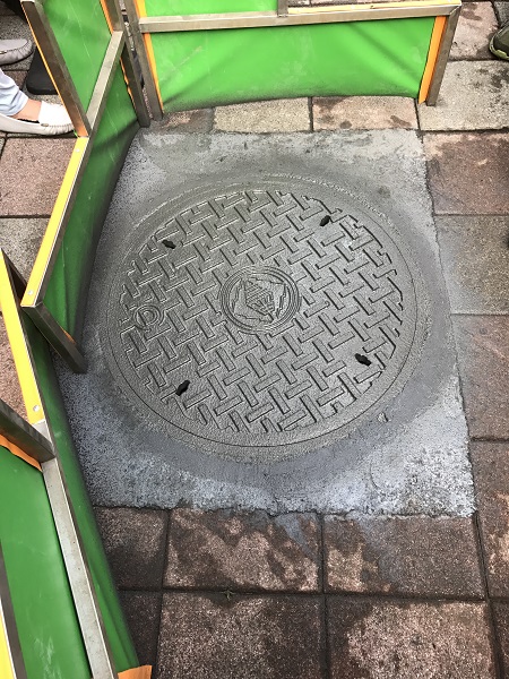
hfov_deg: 49.7
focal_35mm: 28
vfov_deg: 63.4
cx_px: 254
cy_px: 340
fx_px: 549
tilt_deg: -60.7
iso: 25
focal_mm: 3.99
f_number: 1.8
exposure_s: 1/120
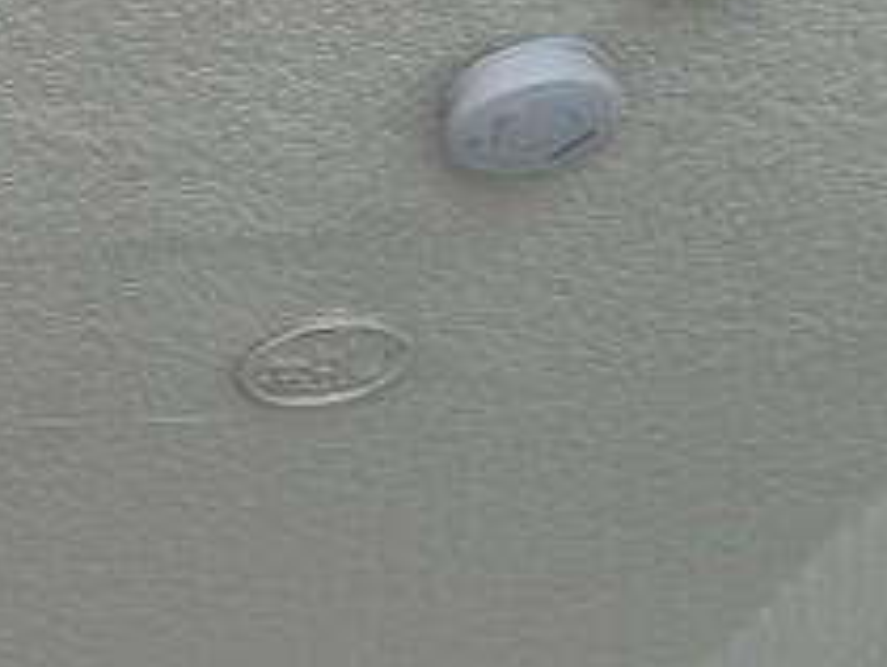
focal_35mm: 117
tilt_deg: +24.8
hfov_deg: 14.4
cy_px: 642
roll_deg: -1.5
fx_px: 3001
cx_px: -798
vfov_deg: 12.6
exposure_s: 1/100
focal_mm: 6.76
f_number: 1.78
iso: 80
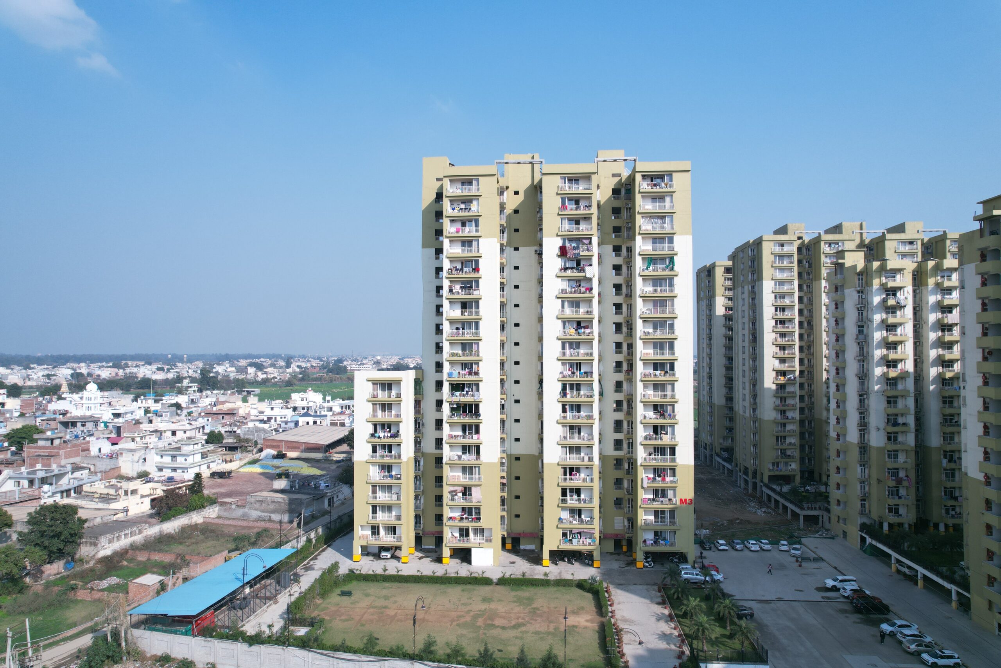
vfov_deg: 57.2
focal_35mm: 22
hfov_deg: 78.6
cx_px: 500
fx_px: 612
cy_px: 334
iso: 100
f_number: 2.8
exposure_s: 1/1500
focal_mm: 8.38
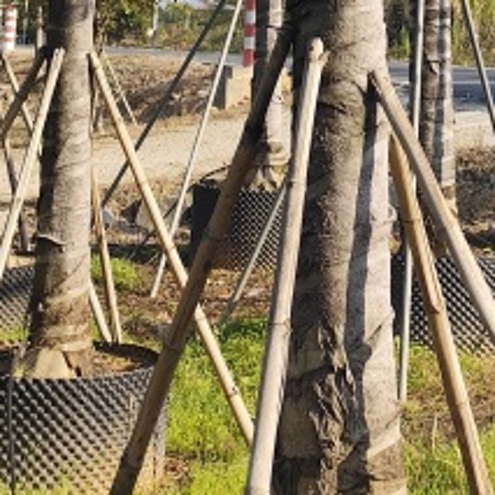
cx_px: 321
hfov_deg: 17.0
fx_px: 1650
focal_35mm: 102
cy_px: -322
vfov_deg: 15.3
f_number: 1.65
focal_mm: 6.19
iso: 50
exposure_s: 1/505
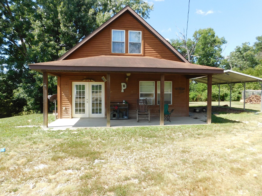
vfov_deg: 58.9
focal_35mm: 23
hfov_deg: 73.9
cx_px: 131
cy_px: 98
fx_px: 174
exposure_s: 1/640
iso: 125
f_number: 3
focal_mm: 4
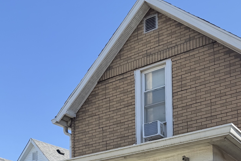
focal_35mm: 50
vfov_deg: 23.9
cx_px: 178
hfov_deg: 38.7
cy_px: 207
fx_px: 335
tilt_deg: +8.3
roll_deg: +1.3
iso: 80
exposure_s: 1/1770
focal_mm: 6.76
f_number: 1.78
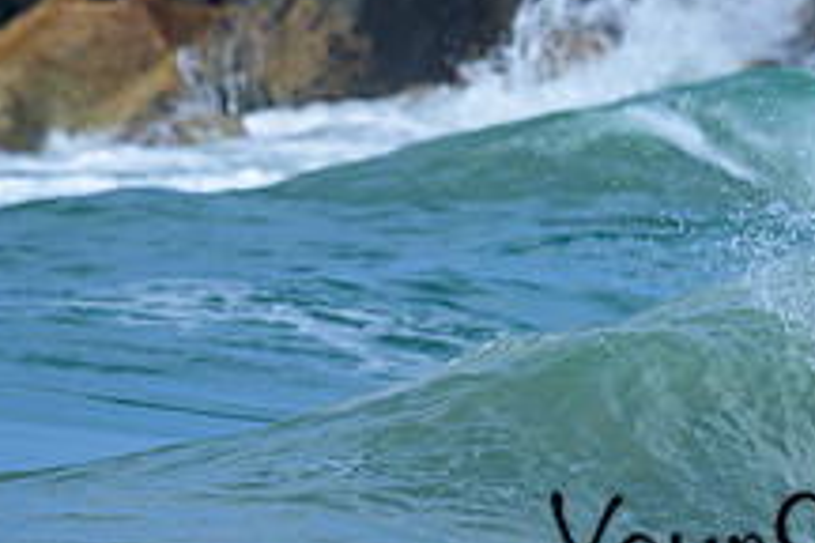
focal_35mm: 2948
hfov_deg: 0.7
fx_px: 66734
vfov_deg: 0.5
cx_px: 868
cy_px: 334
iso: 220
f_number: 6.3
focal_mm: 800
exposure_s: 1/2000
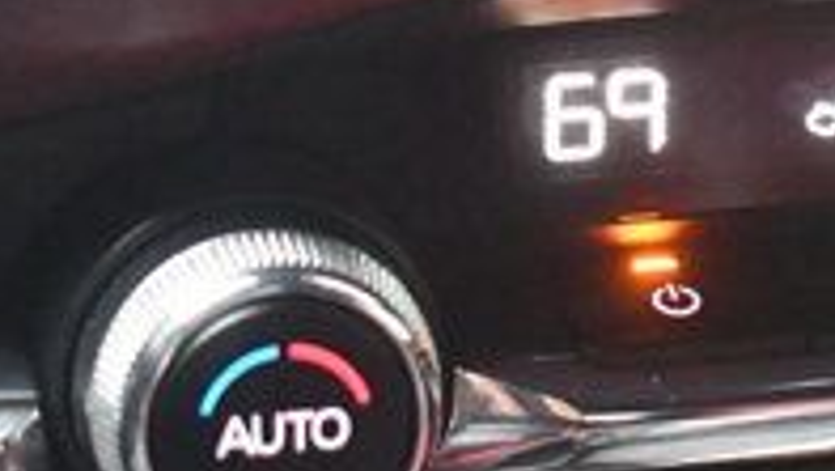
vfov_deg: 6.3
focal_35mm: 194
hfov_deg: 10.8
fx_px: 4297
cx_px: 1178
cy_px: 269
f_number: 4.8
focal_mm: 38
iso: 11400
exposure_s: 1/60
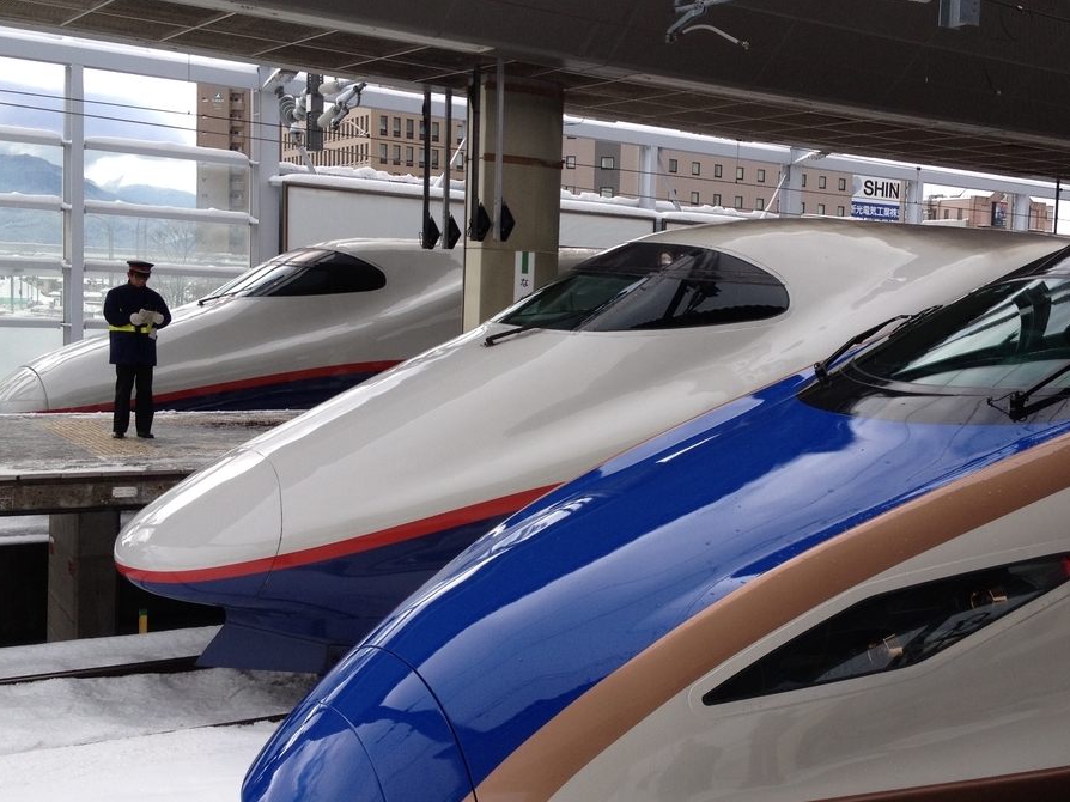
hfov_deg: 40.3
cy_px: 402
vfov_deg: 30.9
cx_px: 627
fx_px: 1452
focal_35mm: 47
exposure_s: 1/968
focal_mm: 4.28
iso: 50
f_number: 2.4
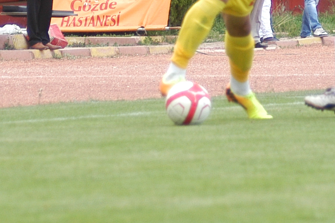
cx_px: 203
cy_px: -6
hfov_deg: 3.8
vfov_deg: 2.5
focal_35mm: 548
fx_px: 5092
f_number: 4.2
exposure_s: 1/180
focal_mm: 105
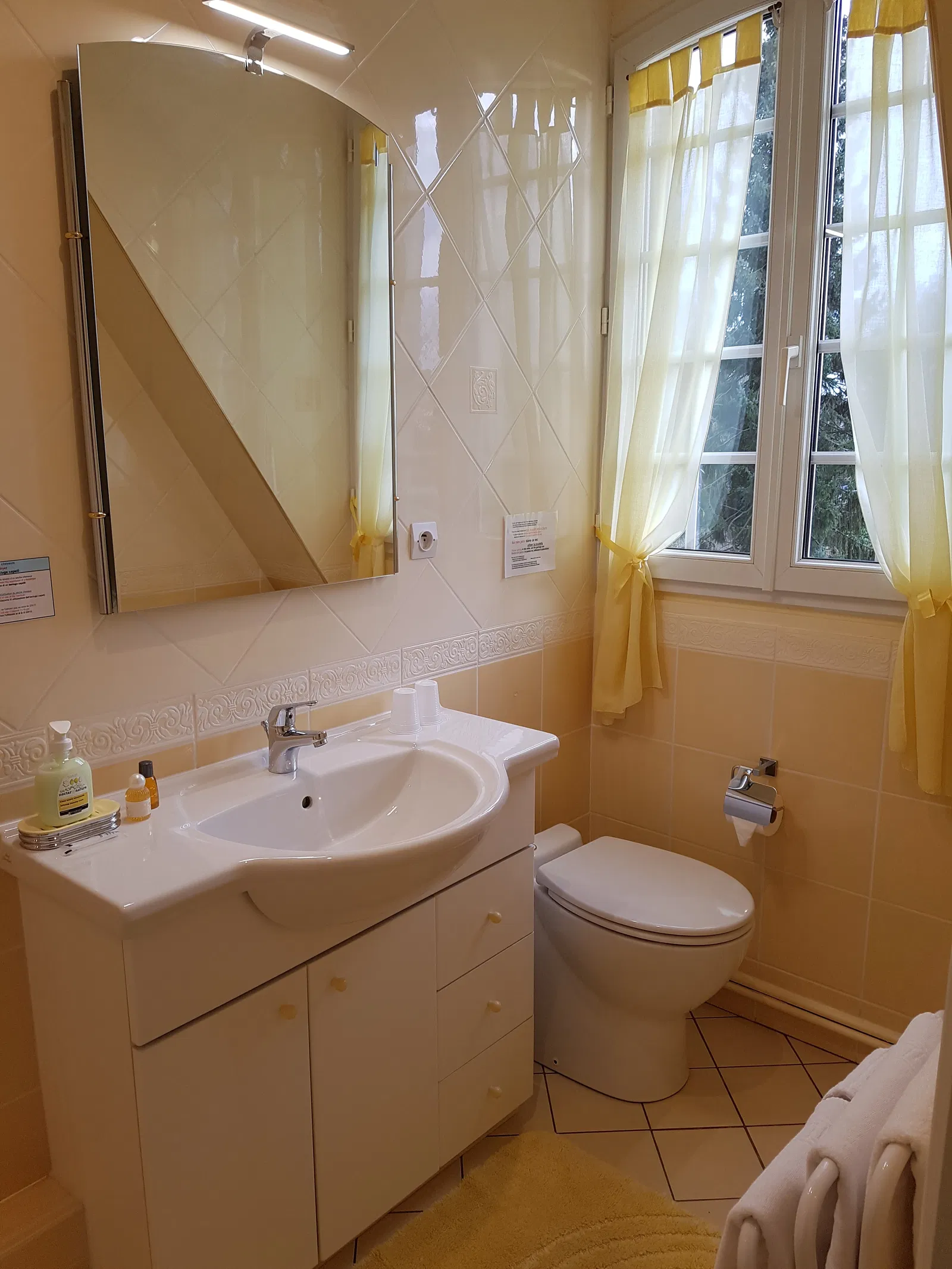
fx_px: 953
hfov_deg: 53.1
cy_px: 634
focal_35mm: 26
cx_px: 476
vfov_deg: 67.3
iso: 50
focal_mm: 4.2
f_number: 1.7
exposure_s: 1/105
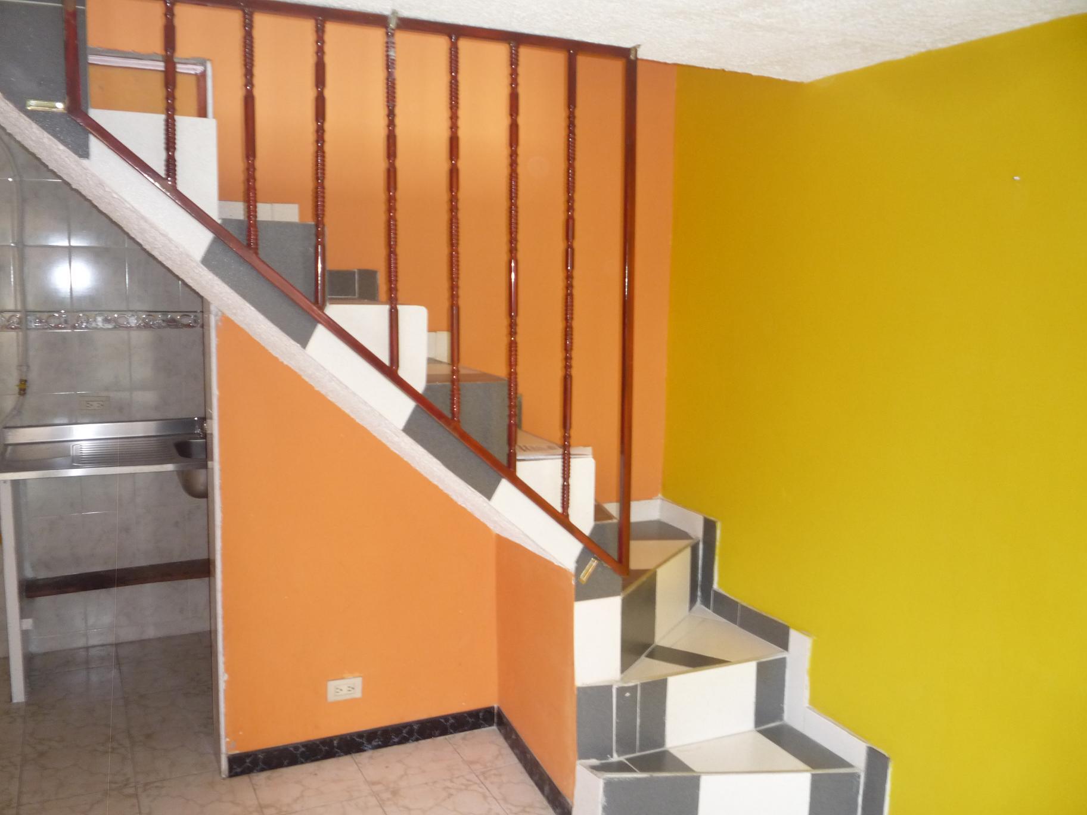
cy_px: 408
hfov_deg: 60.0
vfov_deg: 46.8
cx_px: 544
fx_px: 942
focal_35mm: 30
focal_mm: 5.2
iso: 200
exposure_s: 1/30
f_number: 3.3
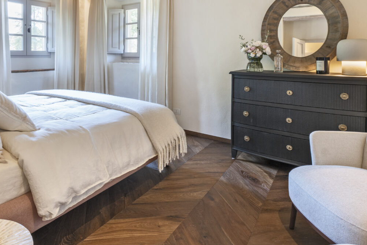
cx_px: 132
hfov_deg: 74.4
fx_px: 234
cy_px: 59
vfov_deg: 52.5
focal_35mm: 23
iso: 400
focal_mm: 15
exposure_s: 1/10
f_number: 10
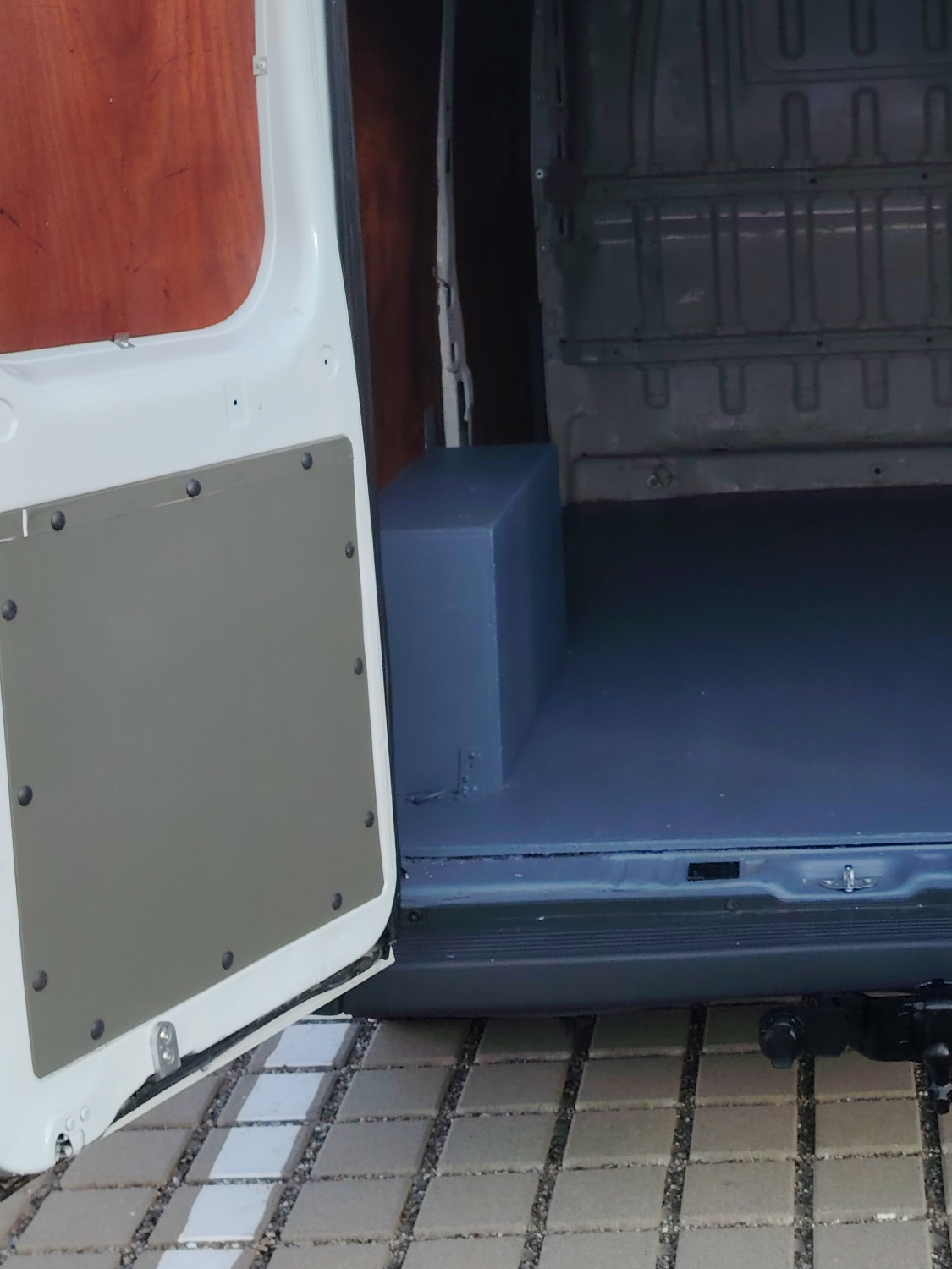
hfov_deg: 22.6
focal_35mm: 64
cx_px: 773
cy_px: 331
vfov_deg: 29.8
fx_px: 2347
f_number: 1.75
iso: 246
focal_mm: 5.25
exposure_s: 1/900
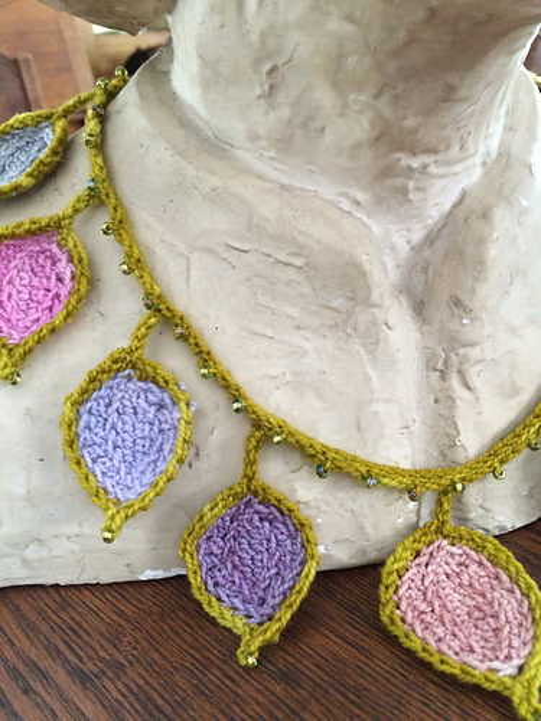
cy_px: 360
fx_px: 604
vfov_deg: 61.7
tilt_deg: -27.7
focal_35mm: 29
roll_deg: +3.9
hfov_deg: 48.2
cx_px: 270
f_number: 2.2
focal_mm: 4.15
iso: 320
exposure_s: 1/30
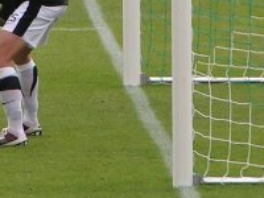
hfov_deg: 2.1
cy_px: -75
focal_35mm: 943
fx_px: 7192
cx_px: 84
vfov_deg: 1.6
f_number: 3.5
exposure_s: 1/250
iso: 100
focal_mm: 36.1
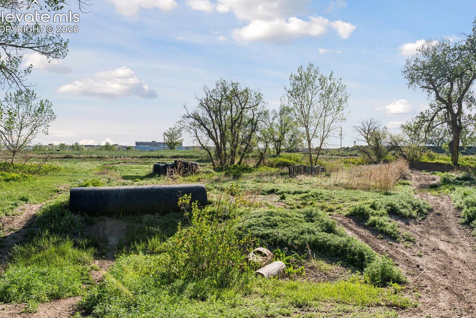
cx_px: 232
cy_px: 154
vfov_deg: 41.1
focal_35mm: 32
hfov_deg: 58.7
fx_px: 423
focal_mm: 31
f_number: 9
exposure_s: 1/1250
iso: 400
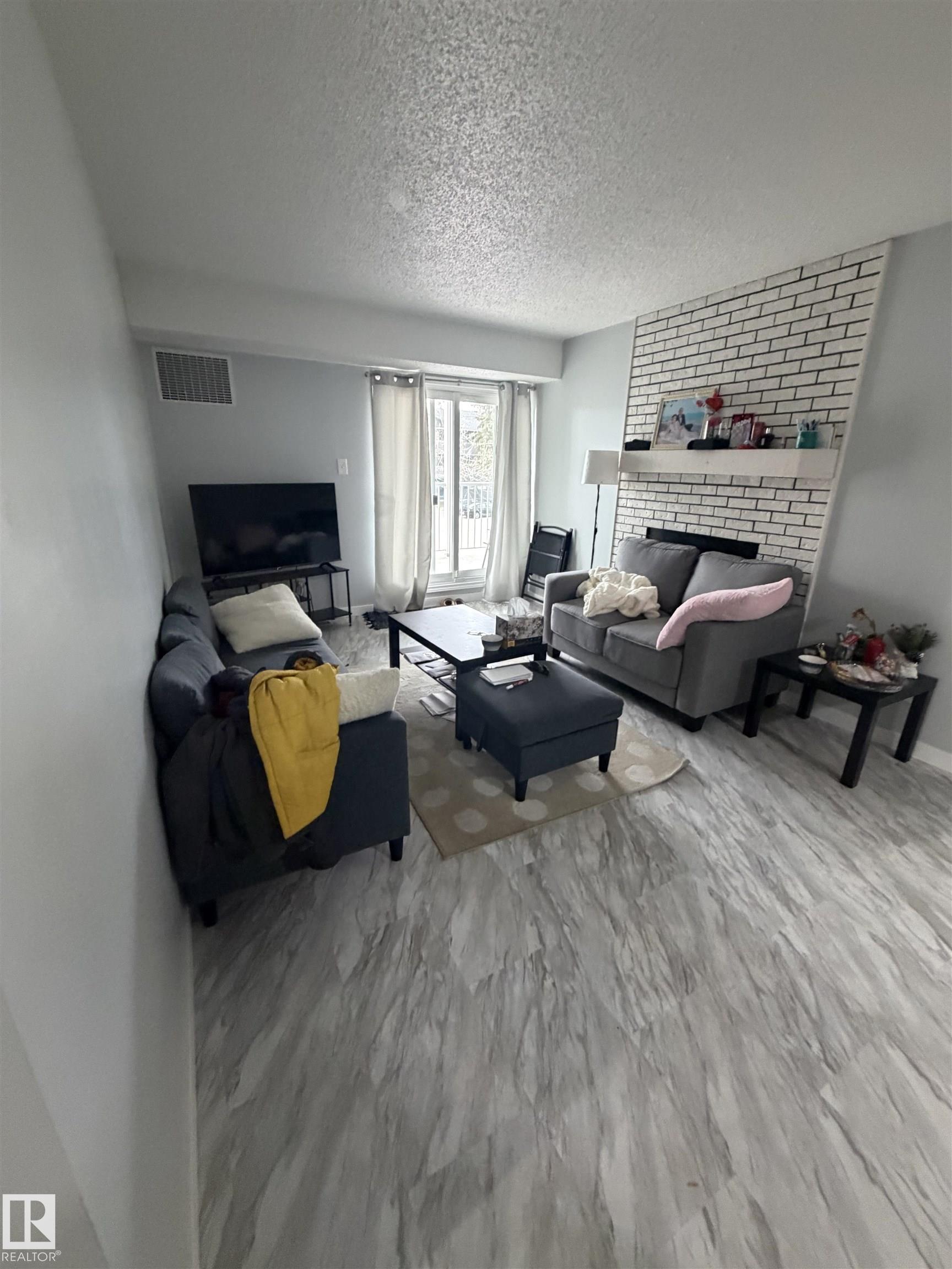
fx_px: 513
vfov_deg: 102.1
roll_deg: -1.9
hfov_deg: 85.7
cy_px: 634
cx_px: 476
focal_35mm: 14
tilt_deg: -19.4
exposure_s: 1/60
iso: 500
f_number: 2.2
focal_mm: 2.22
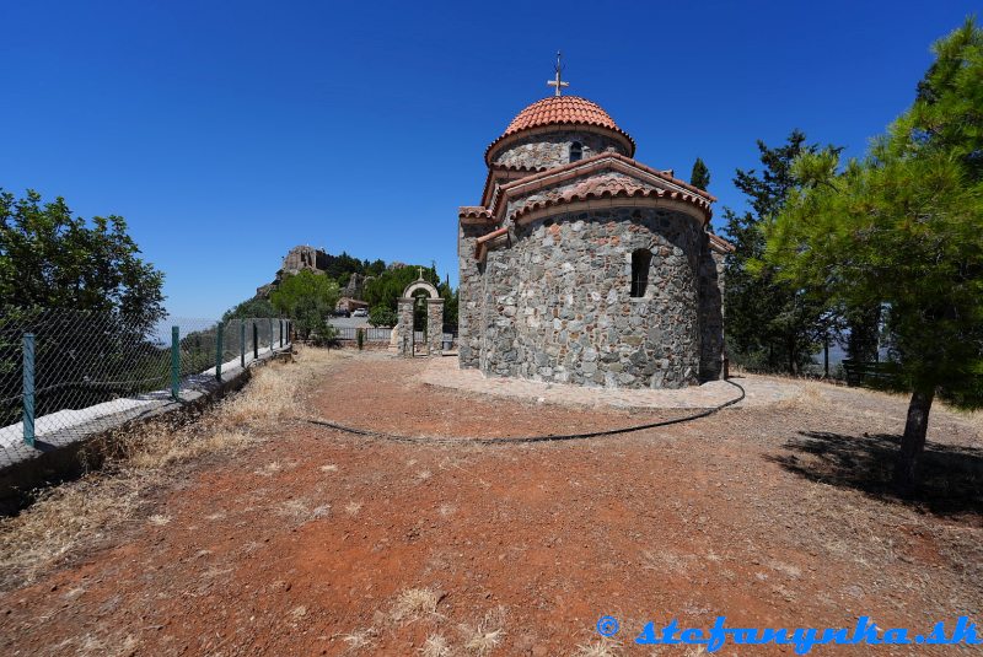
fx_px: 383
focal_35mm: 14
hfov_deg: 104.2
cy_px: 328
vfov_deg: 81.3
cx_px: 492
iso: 100
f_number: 4
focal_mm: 14
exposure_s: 1/1600
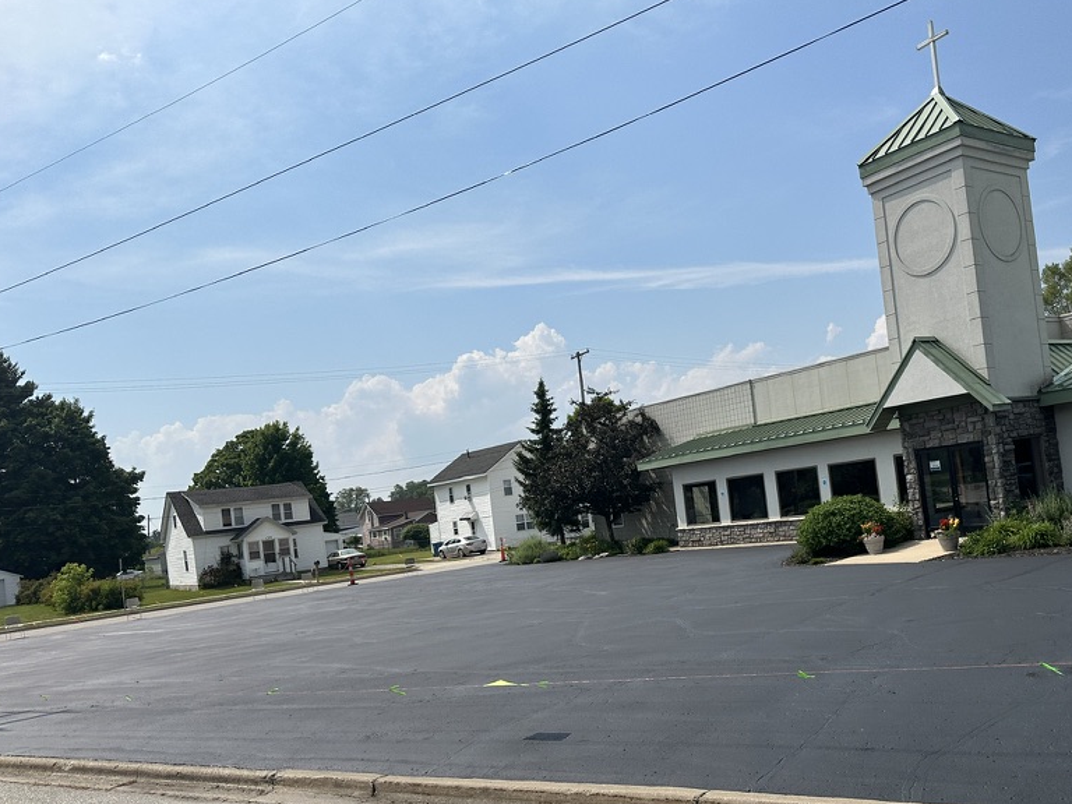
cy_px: 472
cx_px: 699
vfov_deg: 44.0
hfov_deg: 55.8
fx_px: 991
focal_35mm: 32
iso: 80
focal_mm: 6.86
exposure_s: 1/8197
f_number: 1.78
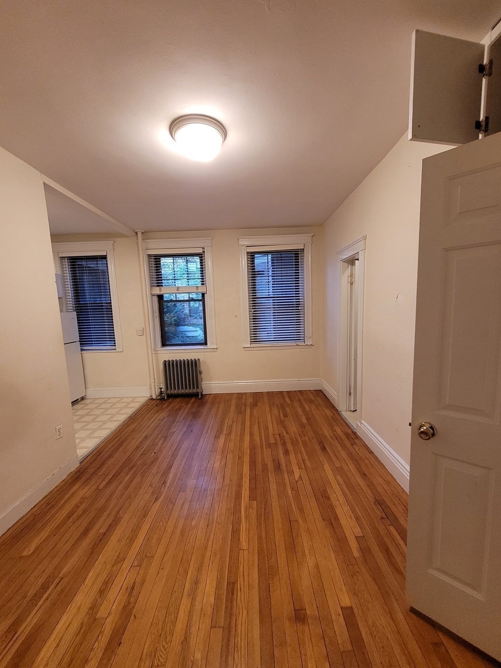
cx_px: 250
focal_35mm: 13
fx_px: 251
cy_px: 334
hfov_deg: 89.9
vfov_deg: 106.2
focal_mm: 1.74
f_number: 2.2
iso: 400
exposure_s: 1/60
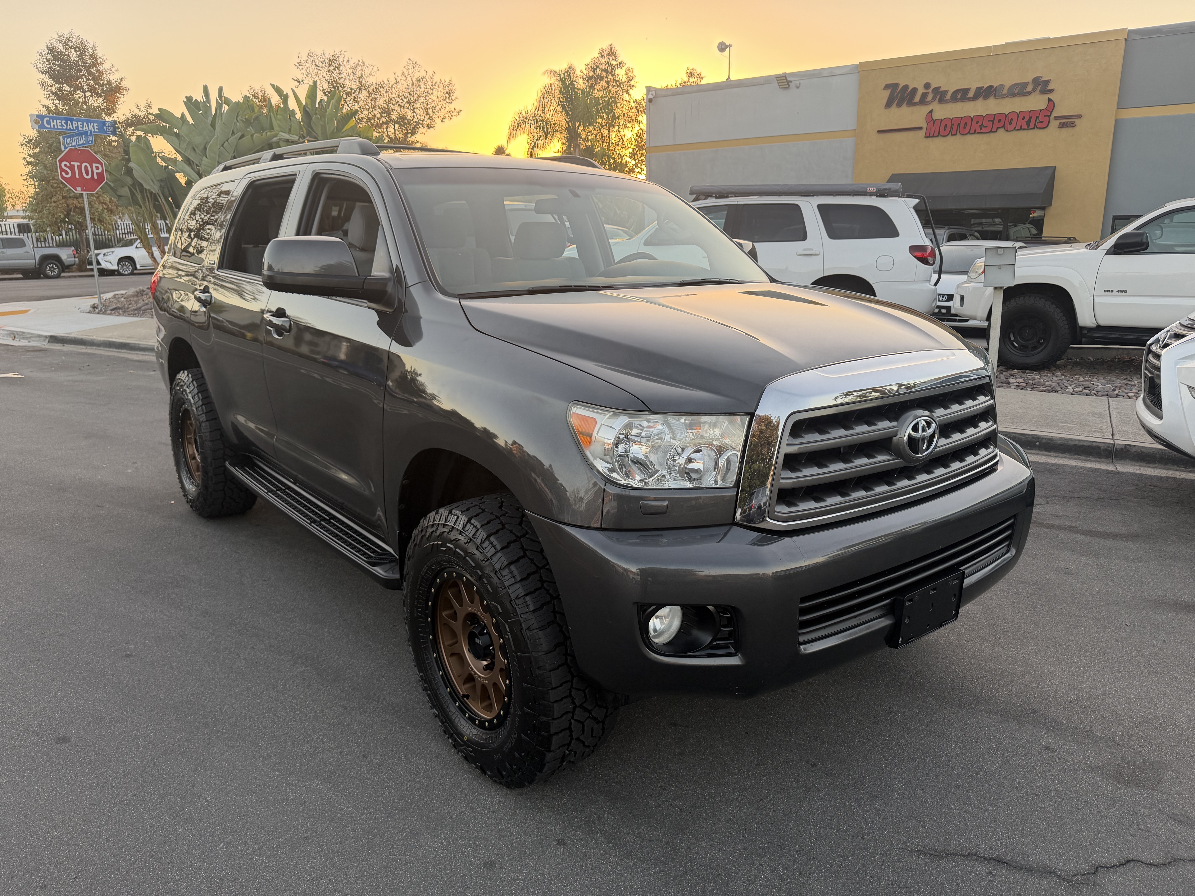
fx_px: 829
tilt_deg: -14.2
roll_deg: +0.8
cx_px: 598
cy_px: 448
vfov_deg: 56.8
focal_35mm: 24
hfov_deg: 71.6
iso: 80
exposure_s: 1/181
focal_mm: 6.76
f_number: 1.78
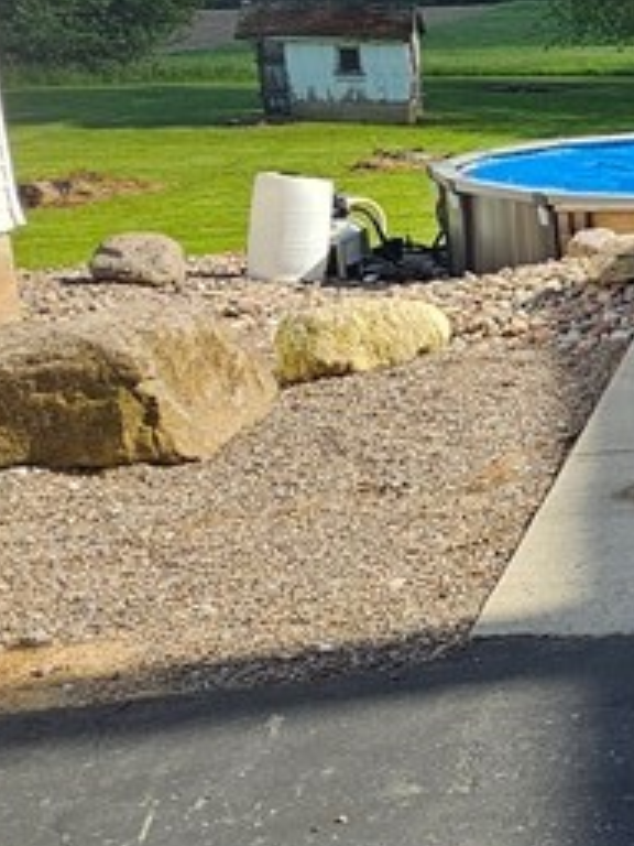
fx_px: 1270
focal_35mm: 52
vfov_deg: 36.6
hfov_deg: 20.5
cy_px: 314
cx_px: 1116
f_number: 2.2
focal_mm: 2.2
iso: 50
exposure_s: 1/1380
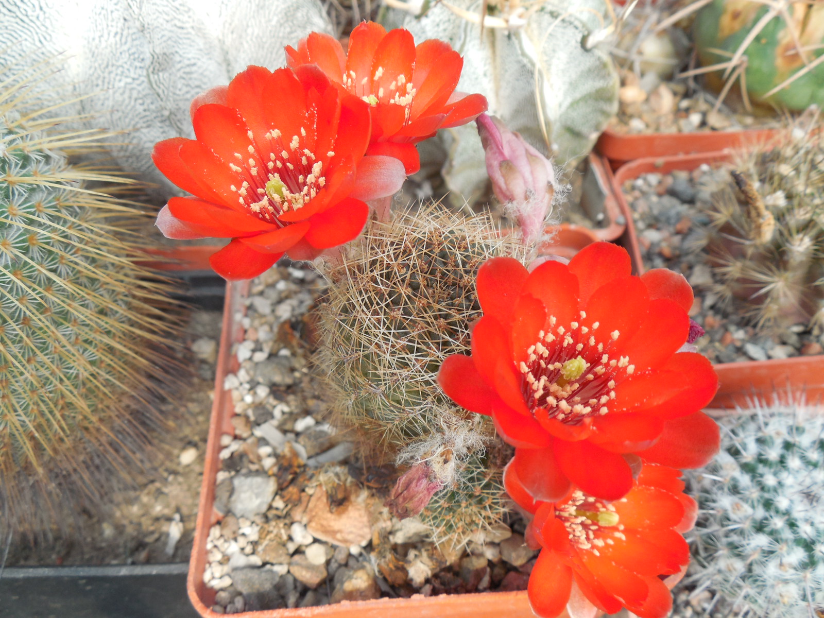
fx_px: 738
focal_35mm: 31
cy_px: 309
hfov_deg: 58.4
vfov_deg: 45.4
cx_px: 412
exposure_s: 1/125
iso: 125
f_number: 3.6
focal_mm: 5.6
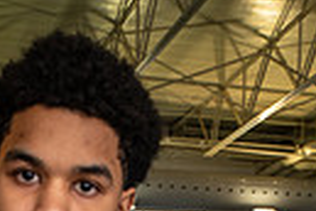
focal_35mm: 112
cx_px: 32
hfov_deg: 18.0
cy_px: 493
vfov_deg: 10.6
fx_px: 983
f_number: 7.1
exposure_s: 1/250
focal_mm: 32
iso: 640
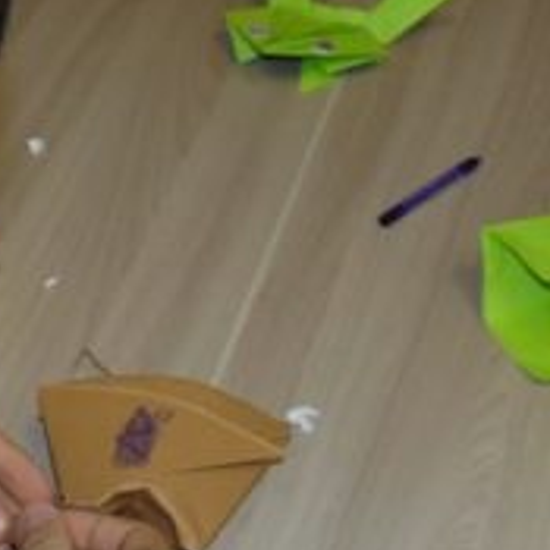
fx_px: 1456
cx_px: -251
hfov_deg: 19.0
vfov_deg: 21.0
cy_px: 468
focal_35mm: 81
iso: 80
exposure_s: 1/30
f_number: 3
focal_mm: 4.5
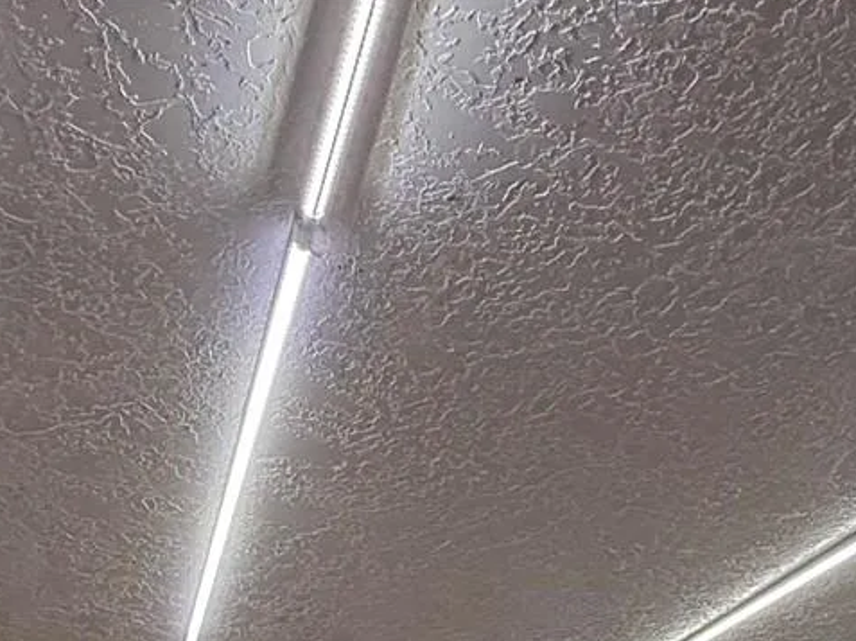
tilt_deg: -3.2
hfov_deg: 40.5
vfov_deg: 22.3
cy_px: 1072
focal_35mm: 47
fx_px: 1161
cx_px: 411
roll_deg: +1.0
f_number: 2.2
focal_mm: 2.22
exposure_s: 1/120
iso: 160
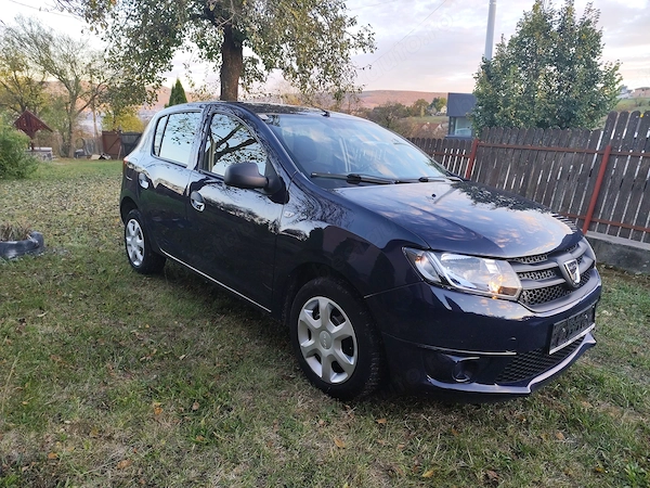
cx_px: 325
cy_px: 244
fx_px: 432
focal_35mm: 23
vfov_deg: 58.9
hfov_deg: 73.9
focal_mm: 6.19
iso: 131
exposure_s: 1/100
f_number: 1.65
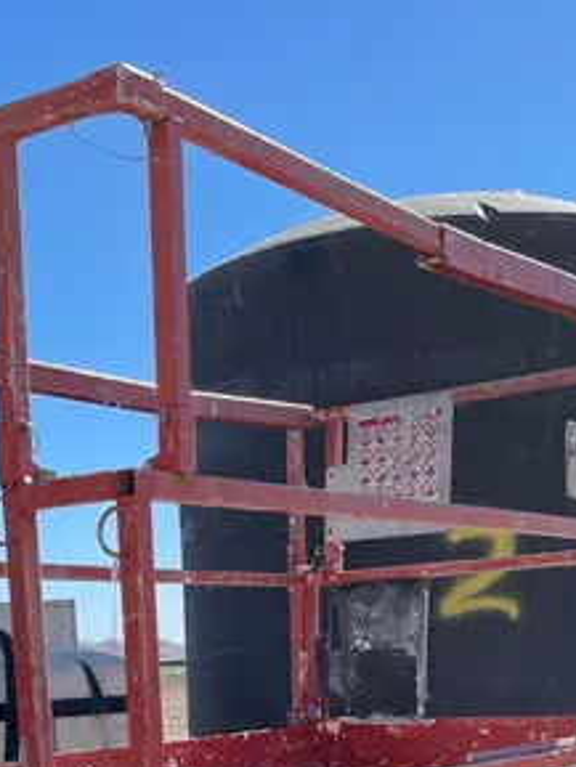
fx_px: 1463
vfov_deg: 26.1
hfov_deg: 22.2
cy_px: 928
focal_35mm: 66
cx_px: 188
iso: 32
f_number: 1.6
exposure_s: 1/2304
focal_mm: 4.2
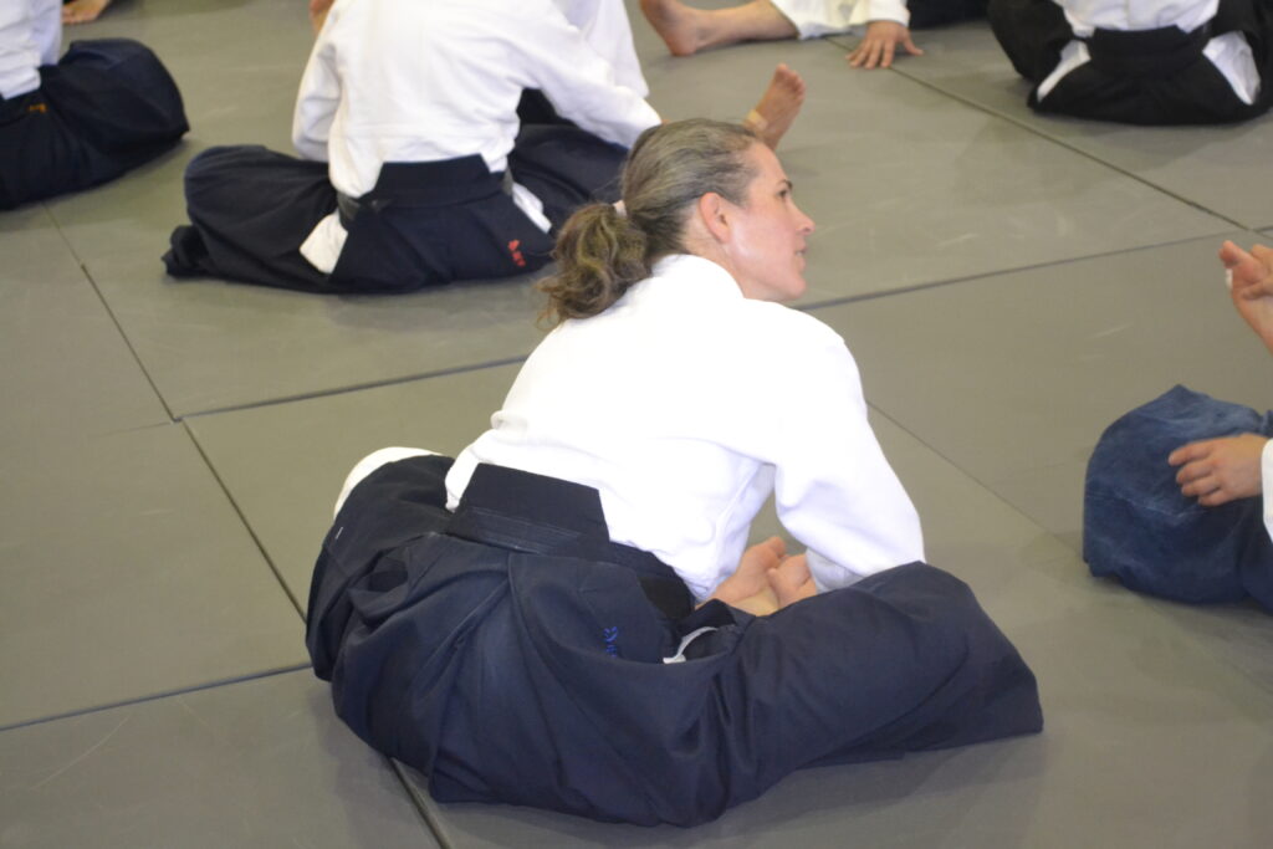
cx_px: 636
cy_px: 424
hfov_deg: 28.1
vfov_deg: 18.9
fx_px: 2546
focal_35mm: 72
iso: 2500
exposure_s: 1/60
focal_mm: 48
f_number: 5.6
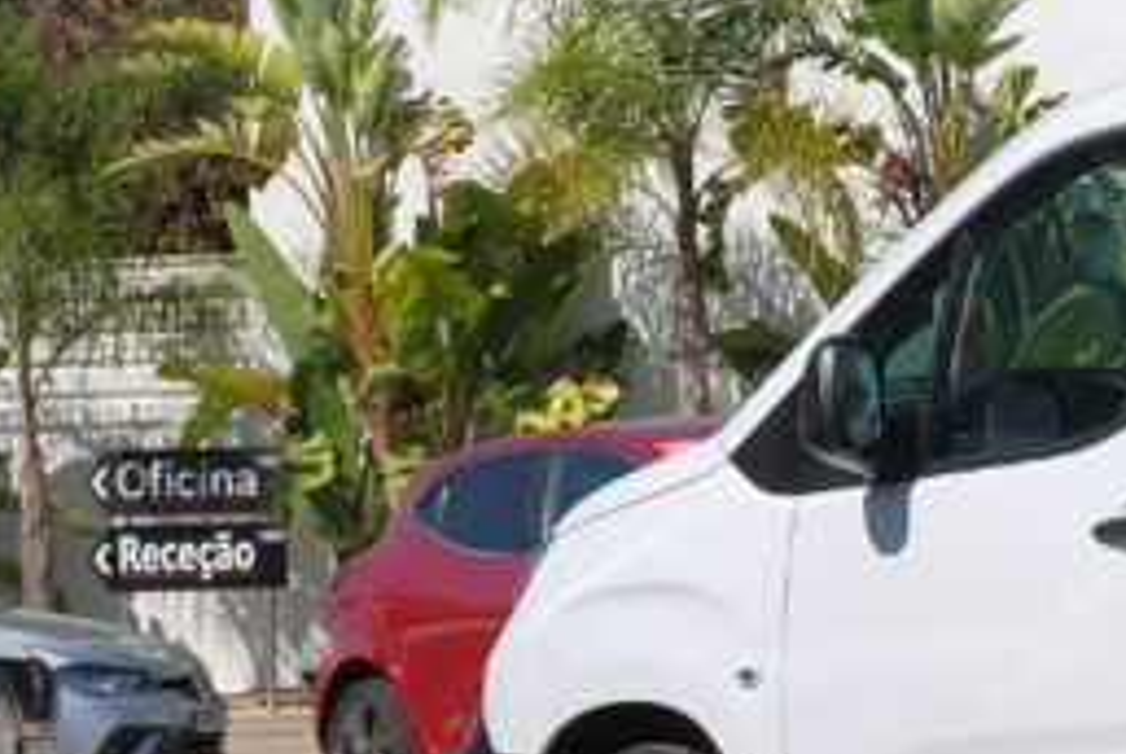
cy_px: 603
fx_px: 5855
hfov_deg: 10.5
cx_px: 1845
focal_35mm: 187
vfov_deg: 7.4
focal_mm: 31.4
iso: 160
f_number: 9
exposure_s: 1/400
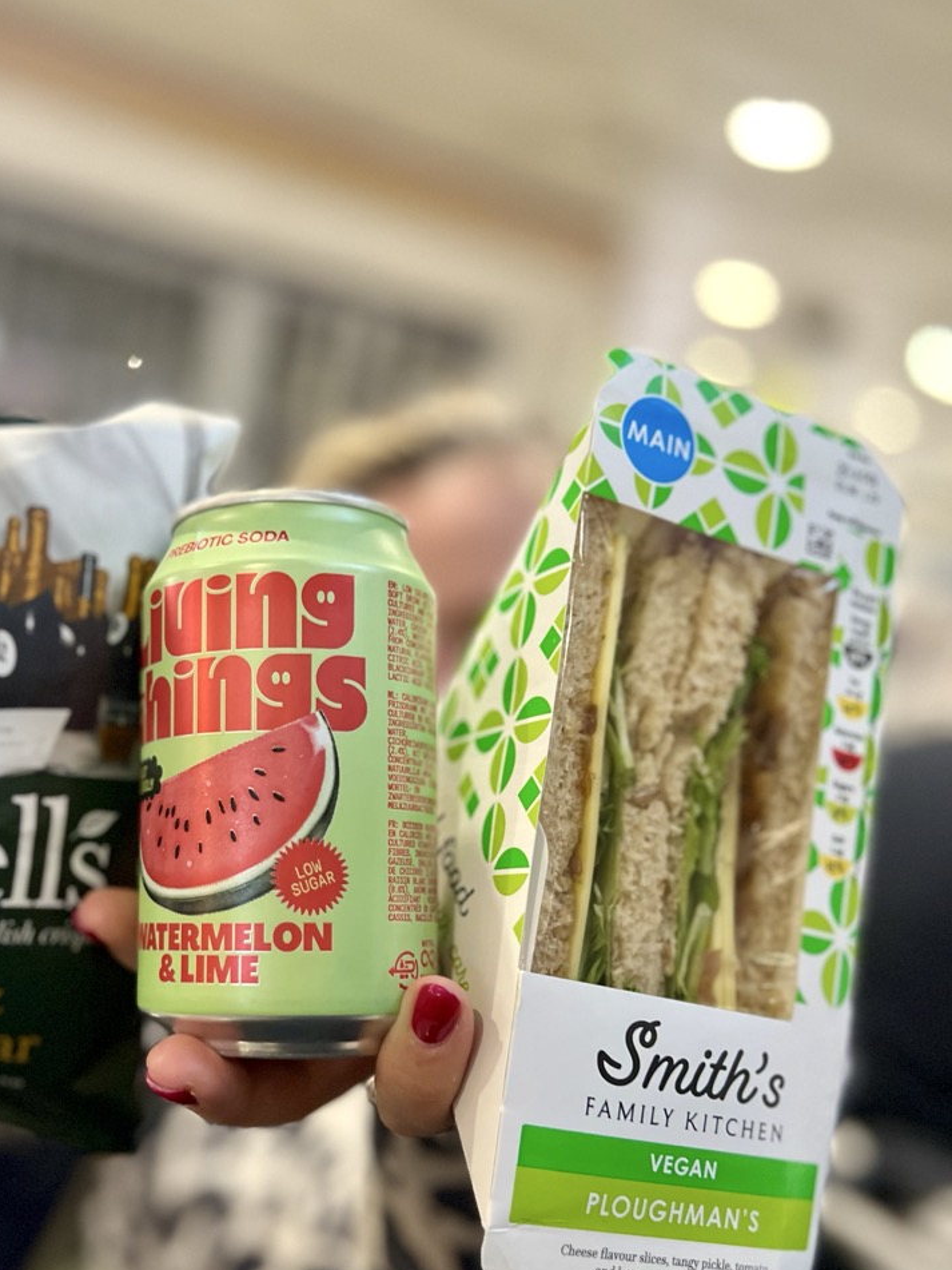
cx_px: 312
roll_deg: -9.4
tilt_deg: -14.4
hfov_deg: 40.2
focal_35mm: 35
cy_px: 808
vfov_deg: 52.0
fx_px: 1284
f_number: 1.5
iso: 320
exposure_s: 1/60
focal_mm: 5.7
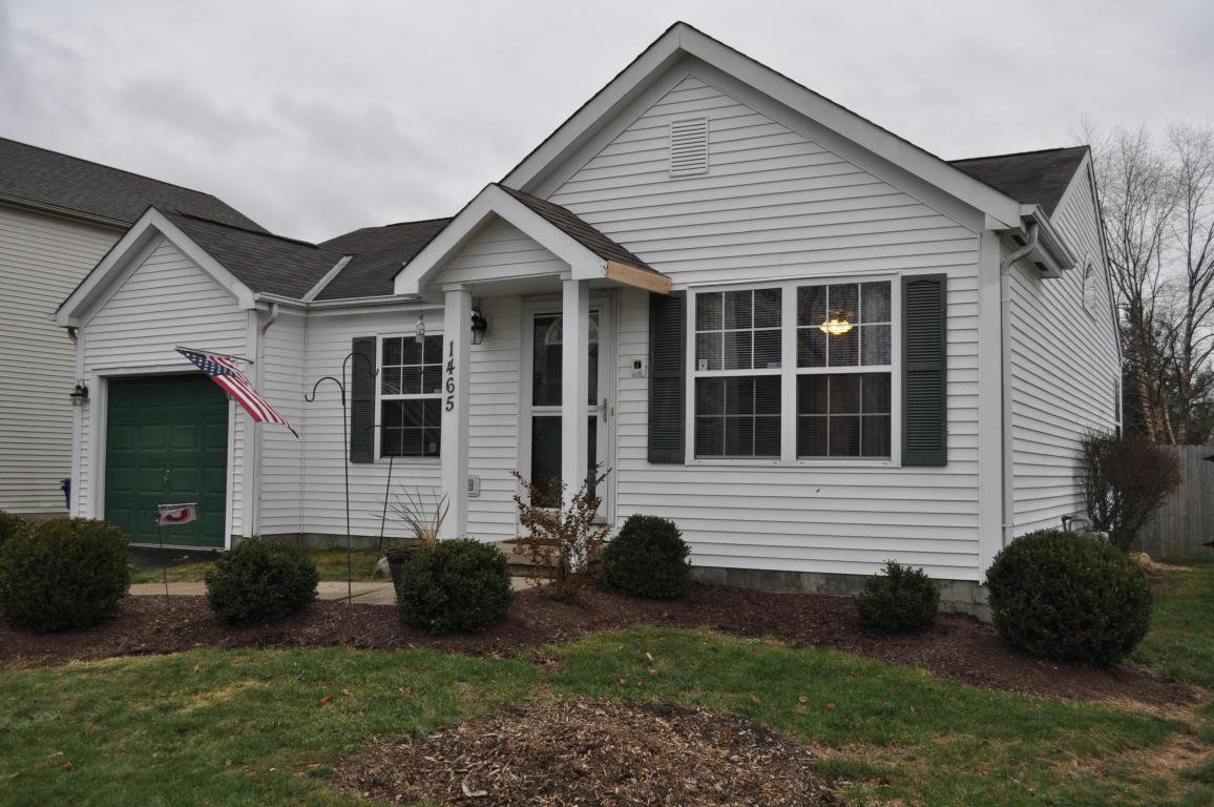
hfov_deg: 57.3
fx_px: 1112
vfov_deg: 39.9
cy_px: 404
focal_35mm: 33
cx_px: 607
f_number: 5.6
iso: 360
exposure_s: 1/125
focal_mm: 22
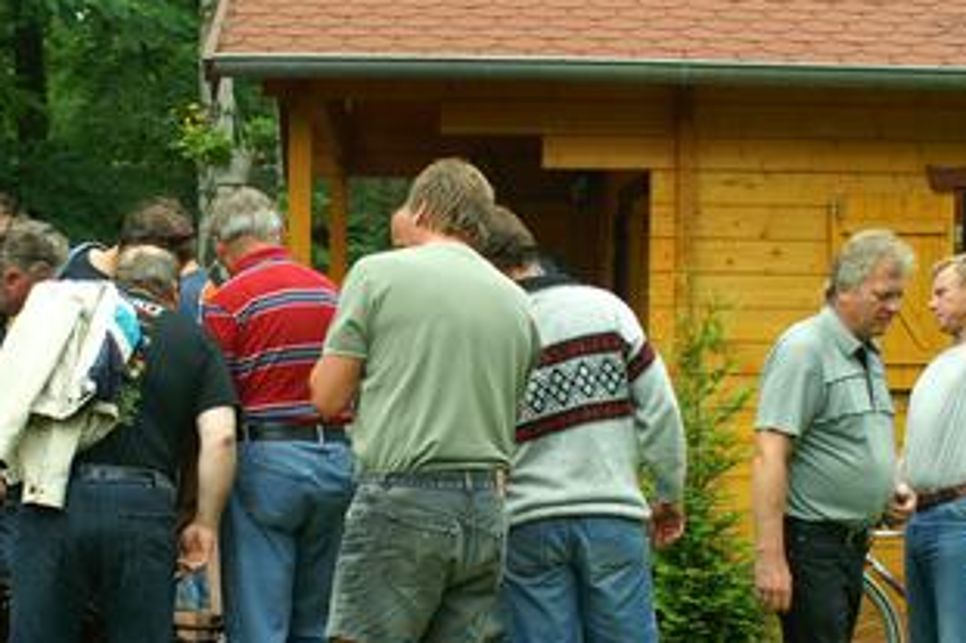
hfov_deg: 24.8
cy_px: 436
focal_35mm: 81
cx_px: 255
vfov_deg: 16.8
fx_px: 2172
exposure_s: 1/500
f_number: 4
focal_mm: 28
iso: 200
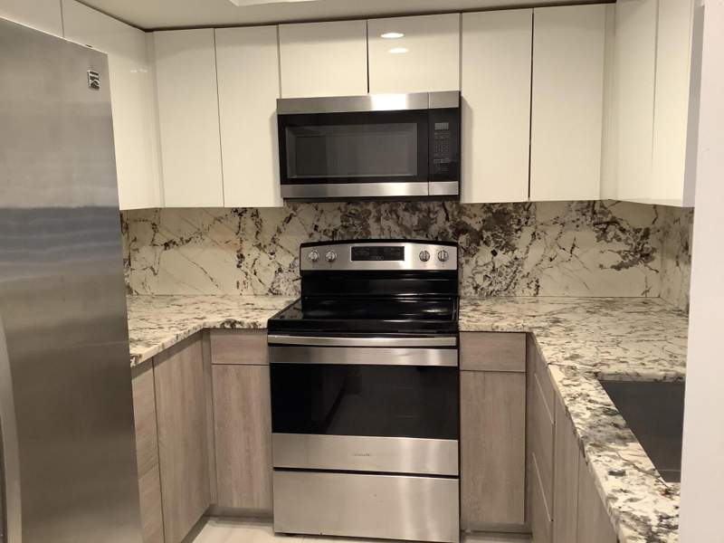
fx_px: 648
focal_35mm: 31
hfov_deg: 58.4
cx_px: 362
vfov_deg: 45.4
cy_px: 272
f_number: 2.4
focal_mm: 3.3
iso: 200
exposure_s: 1/60
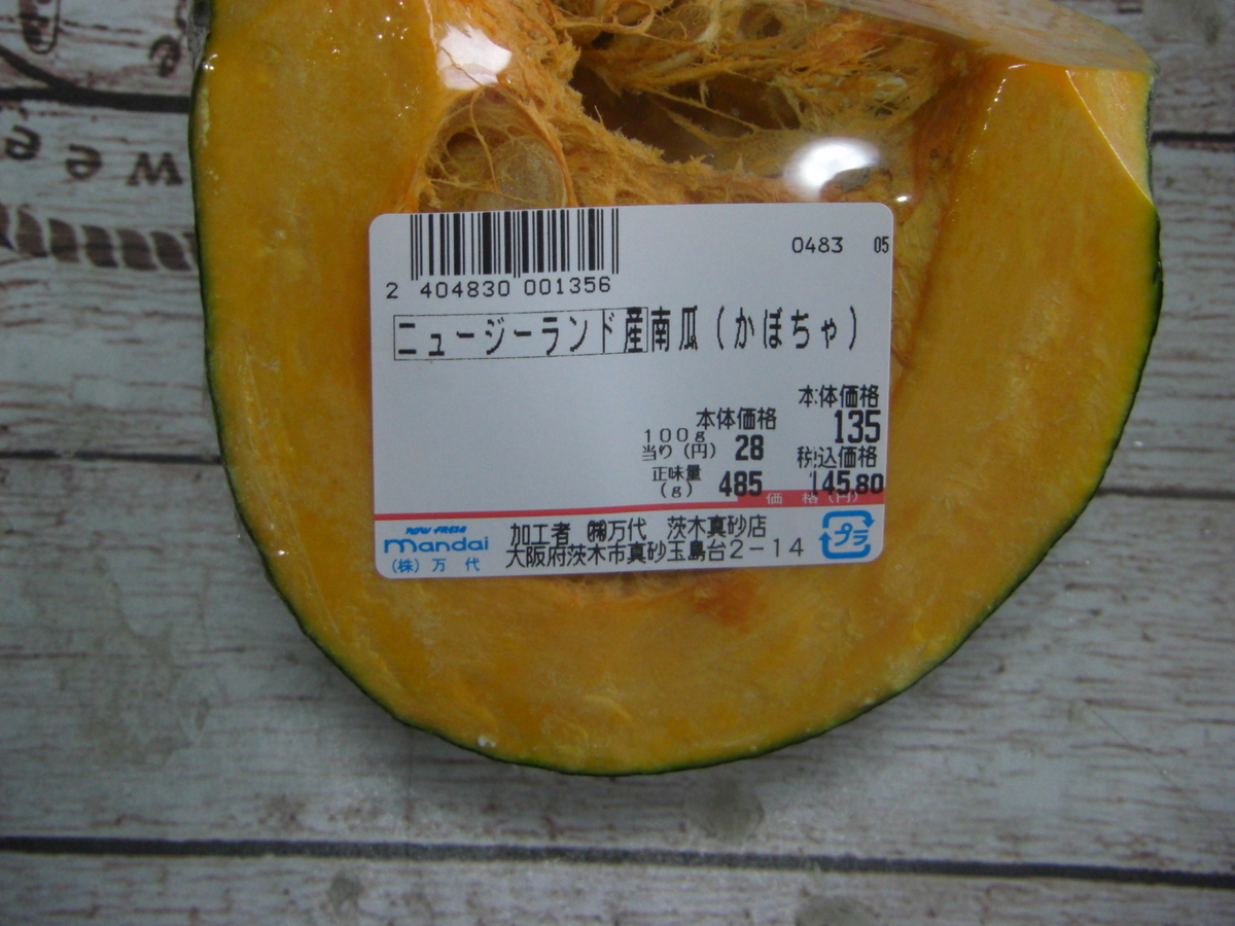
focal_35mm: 61
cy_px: 463
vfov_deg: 24.0
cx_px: 618
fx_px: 2176
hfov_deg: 31.7
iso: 200
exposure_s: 1/80
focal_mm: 10.2
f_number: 3.8
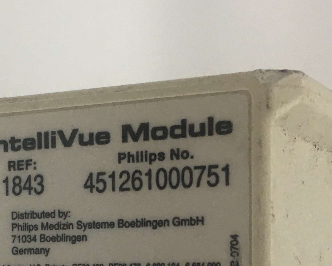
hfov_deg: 20.0
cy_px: 279
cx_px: 34
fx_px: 924
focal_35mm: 94
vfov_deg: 16.0
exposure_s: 1/33
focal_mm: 4.15
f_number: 2.2
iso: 40
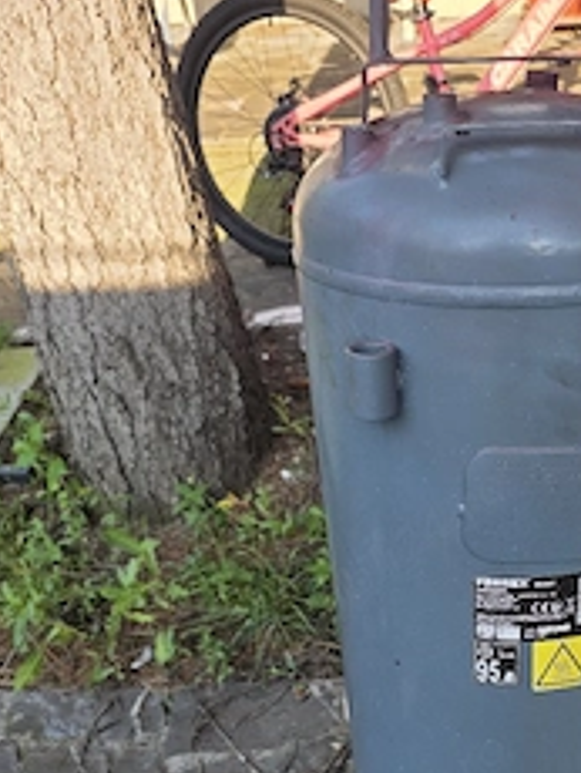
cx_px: 463
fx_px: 893
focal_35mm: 40
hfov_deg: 34.9
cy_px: 595
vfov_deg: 44.9
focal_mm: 6.25
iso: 25
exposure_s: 1/370
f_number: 1.7
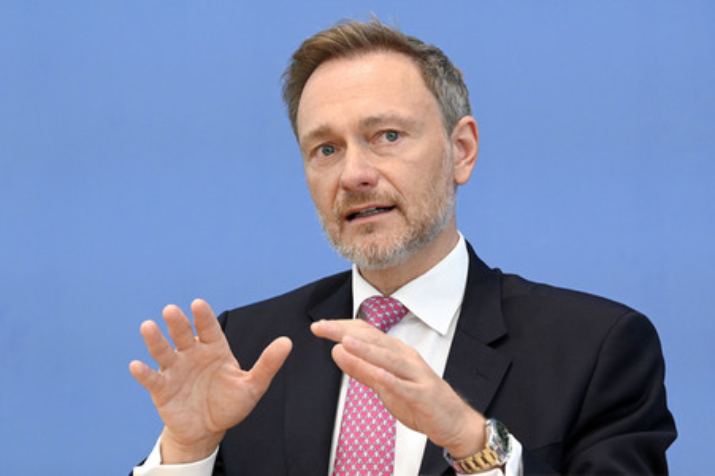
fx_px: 2679
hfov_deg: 15.2
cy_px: 238
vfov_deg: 10.1
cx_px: 358
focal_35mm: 135
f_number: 6.3
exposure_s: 1/640
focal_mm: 135
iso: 5000
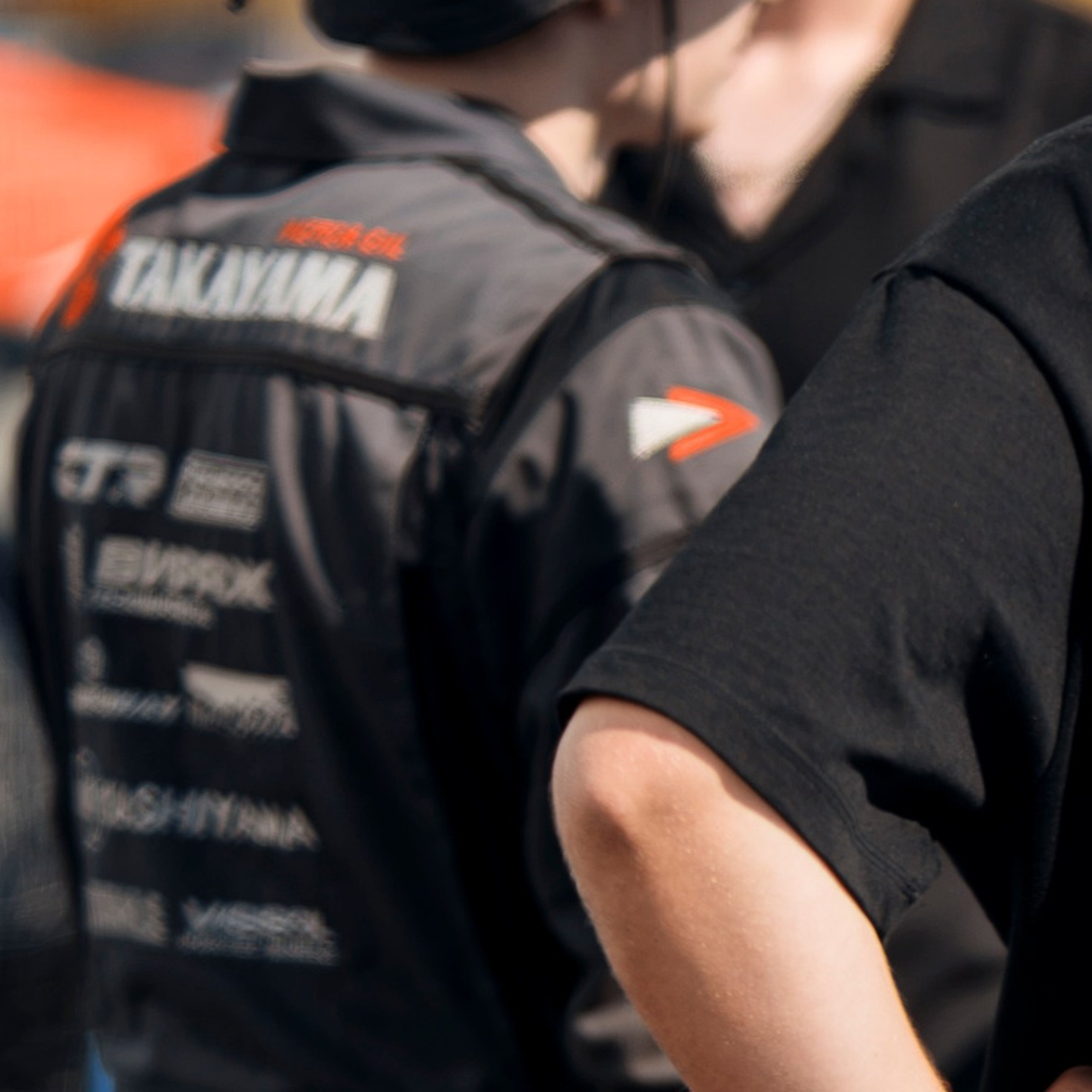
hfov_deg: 6.9
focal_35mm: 251
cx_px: 1577
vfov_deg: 7.0
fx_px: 8958
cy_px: 734
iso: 100
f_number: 1.8
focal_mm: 85
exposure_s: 1/125
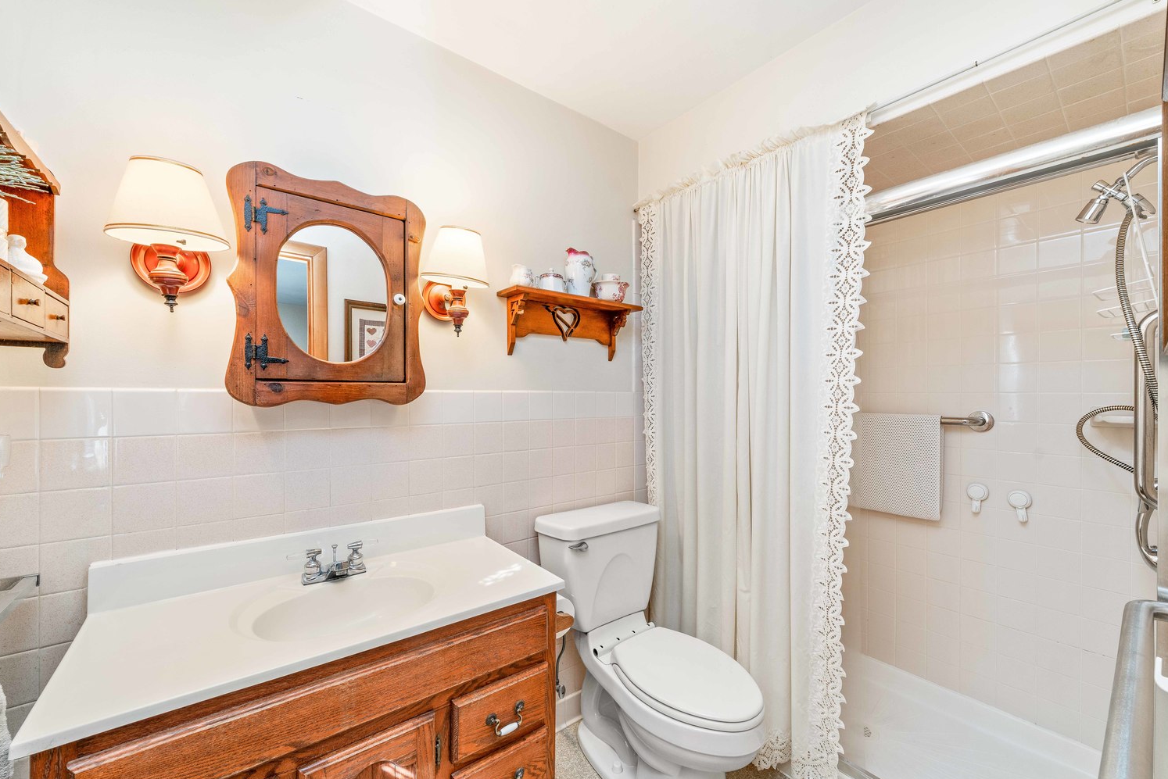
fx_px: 422
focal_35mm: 13
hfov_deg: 108.3
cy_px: 421
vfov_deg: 85.3
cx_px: 584
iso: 200
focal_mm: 12
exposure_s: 1/13
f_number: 8
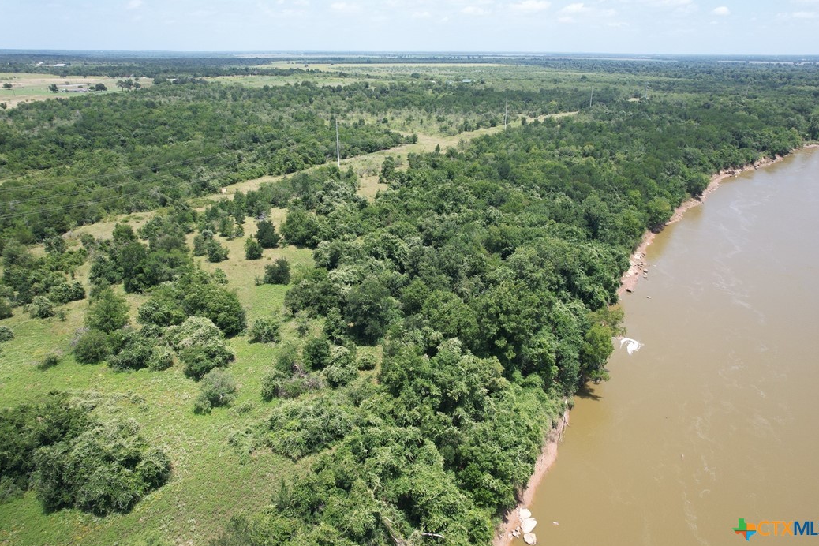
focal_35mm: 23
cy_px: 272
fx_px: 523
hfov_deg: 76.1
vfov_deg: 55.1
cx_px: 419
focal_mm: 8.38
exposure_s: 1/1000
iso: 110
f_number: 2.8
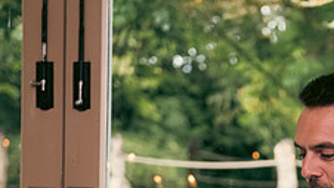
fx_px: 1381
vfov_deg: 7.6
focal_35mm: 156
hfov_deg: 13.6
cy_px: 276
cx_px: 324
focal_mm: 58
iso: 1000
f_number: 3.5
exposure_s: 1/160
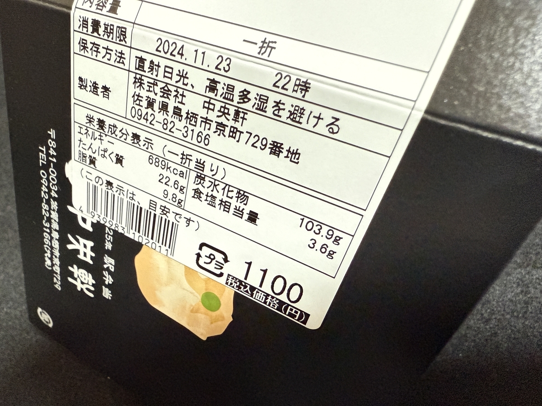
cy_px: 203
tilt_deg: -53.1
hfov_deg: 71.6
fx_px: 376
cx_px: 271
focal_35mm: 24
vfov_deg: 56.8
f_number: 2.2
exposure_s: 1/40
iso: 1250
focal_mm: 2.22
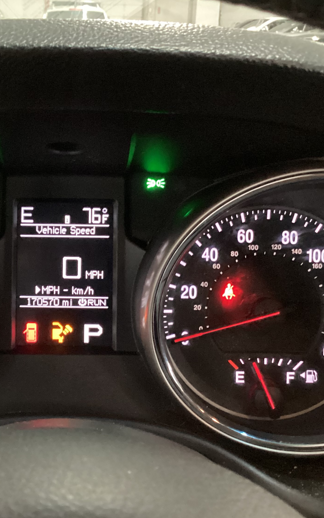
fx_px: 678
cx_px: 72
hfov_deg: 26.5
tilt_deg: -22.2
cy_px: 278
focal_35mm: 48
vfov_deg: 41.8
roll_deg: -1.3
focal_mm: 3.3
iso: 800
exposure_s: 1/20
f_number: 2.4
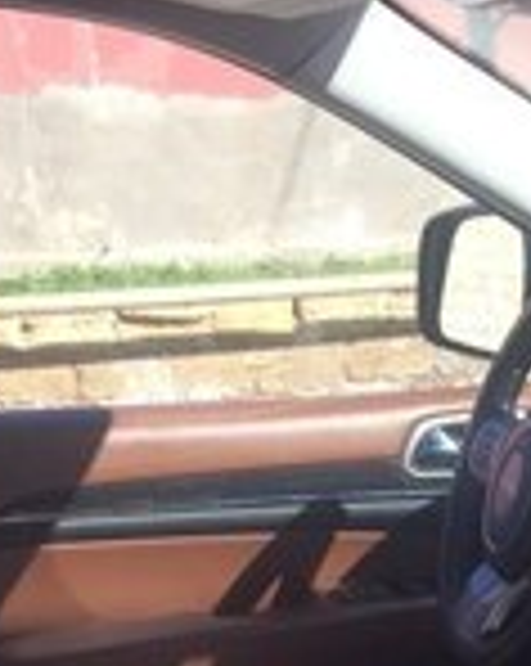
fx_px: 1870
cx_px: 626
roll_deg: +2.2
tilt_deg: -23.5
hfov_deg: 15.6
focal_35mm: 95
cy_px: 994
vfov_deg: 18.0
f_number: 2.2
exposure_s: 1/455
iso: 32
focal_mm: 4.15
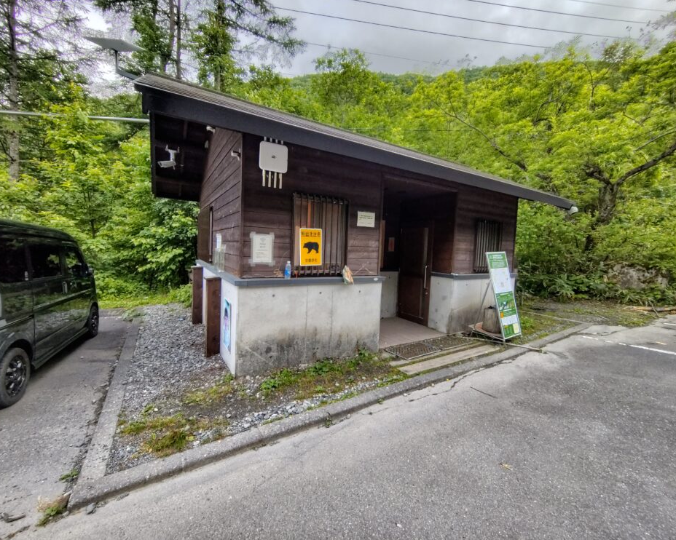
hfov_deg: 100.7
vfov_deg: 87.9
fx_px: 280
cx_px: 330
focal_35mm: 14
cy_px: 263
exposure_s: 1/120
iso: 353
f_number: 2.2
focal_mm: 2.16
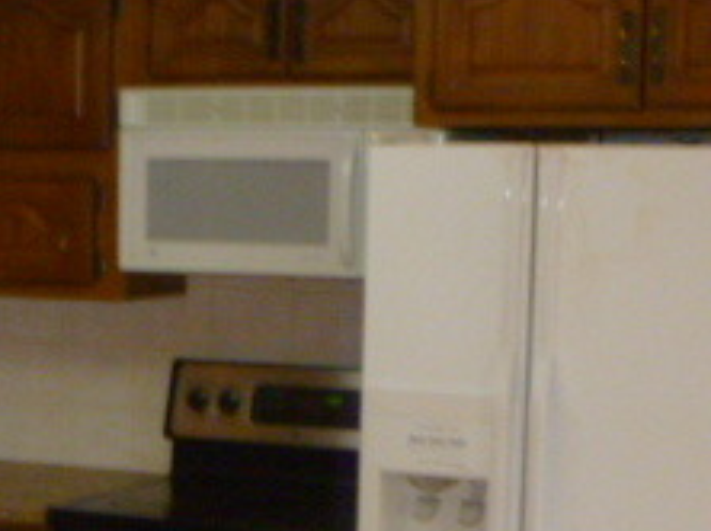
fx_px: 2072
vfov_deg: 14.4
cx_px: -3
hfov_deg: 18.9
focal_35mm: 101
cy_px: 509
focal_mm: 6.3
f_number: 3.5
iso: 400
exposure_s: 1/30
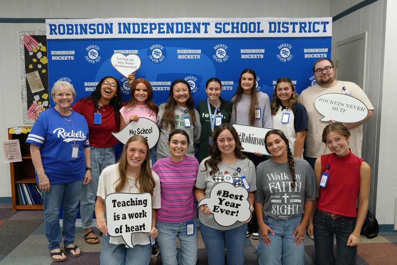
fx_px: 342
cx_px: 198
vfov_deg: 42.3
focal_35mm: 31
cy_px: 132
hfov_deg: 60.3
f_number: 4
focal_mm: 31
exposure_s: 1/160
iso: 1000
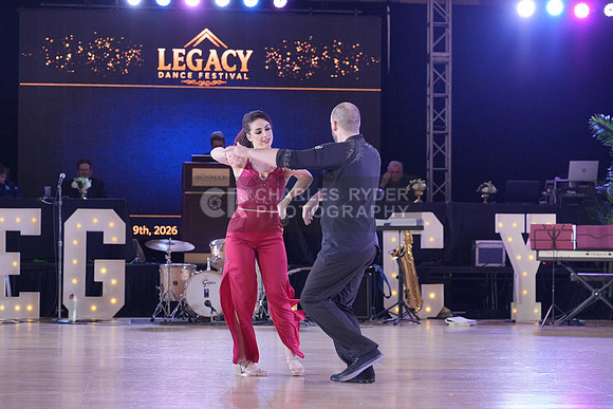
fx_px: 1601
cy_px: 204
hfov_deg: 21.7
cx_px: 306
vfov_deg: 14.6
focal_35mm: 94
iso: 2500
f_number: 4
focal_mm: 94
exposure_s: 1/500
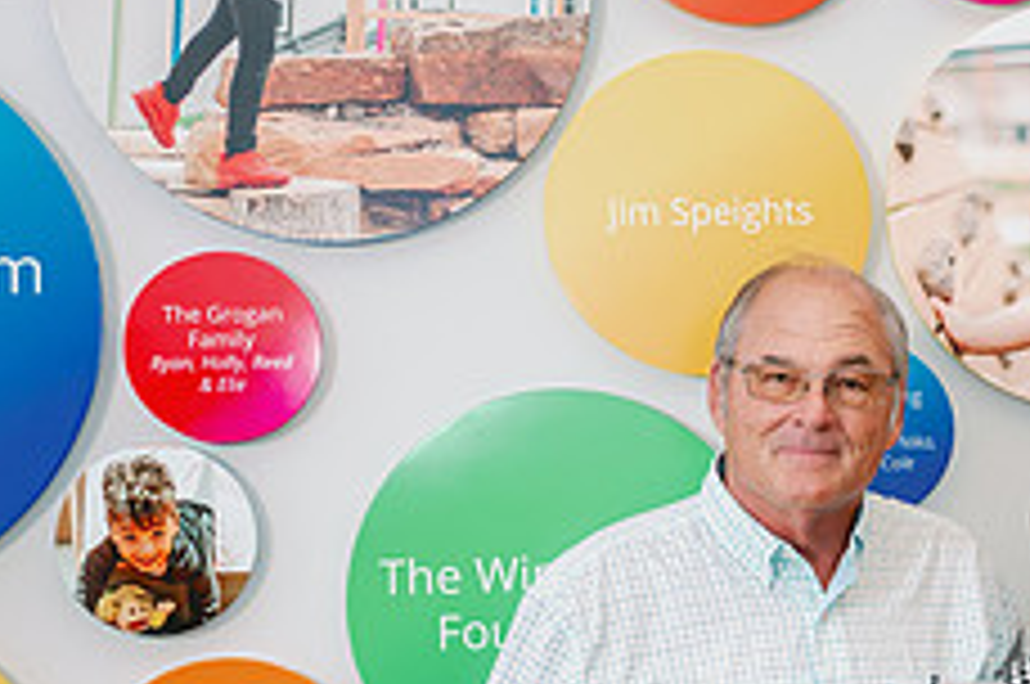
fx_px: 2971
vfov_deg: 13.1
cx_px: 1075
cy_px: 446
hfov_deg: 19.0
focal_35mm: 104
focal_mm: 41
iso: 400
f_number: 4
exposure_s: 1/200
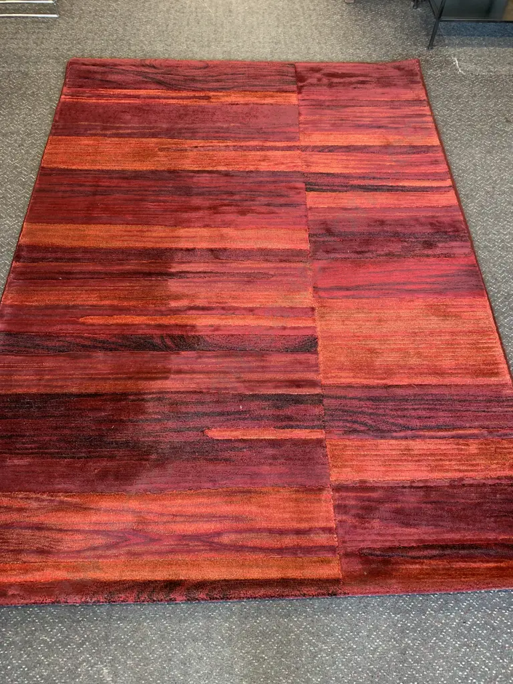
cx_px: 256
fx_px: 514
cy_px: 342
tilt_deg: -58.7
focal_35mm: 26
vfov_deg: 67.3
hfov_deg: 53.1
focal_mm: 4.25
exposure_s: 1/50
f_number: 1.8
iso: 125
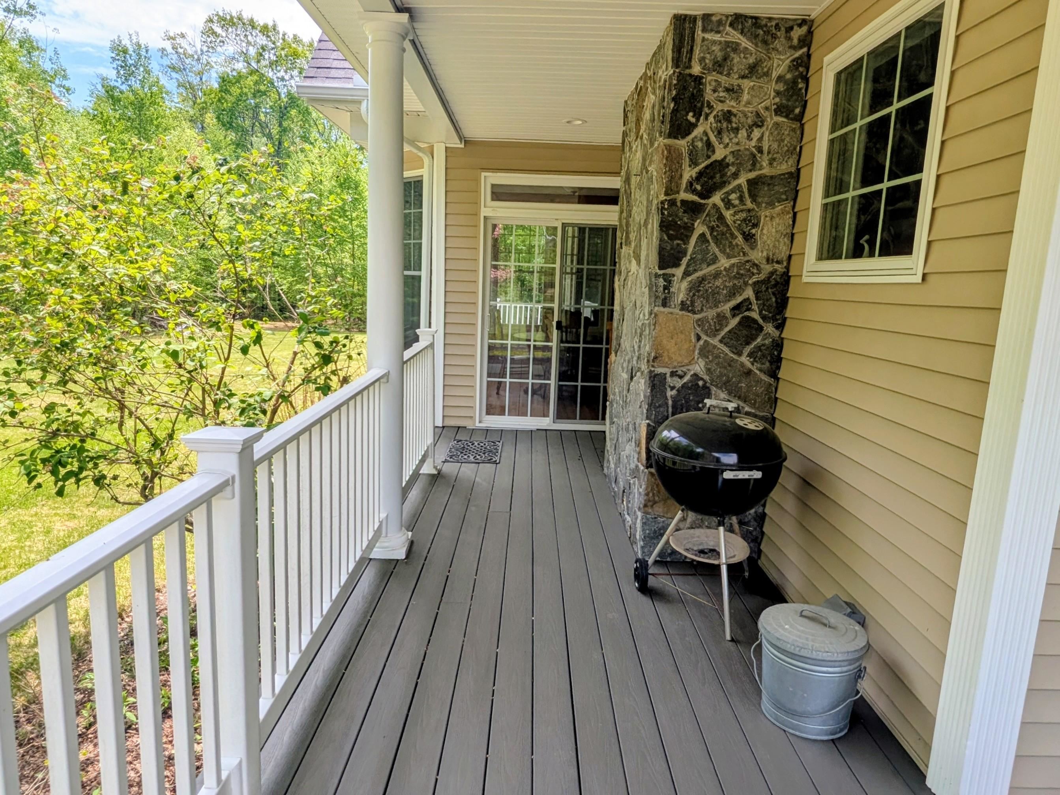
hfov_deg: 94.5
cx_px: 530
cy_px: 398
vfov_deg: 78.1
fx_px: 490
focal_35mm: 16
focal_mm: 2.22
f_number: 2.2
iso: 30
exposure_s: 1/713
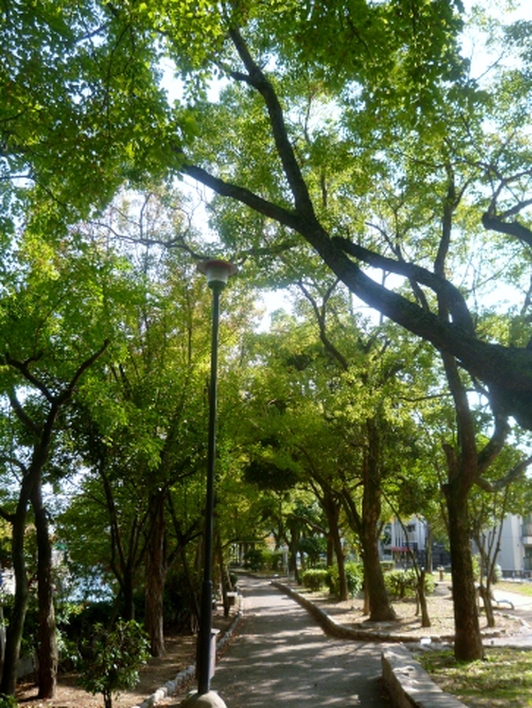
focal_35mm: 30
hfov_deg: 46.9
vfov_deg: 59.9
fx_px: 614
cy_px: 359
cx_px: 266
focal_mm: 5.2
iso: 100
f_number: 2.7
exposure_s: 1/320
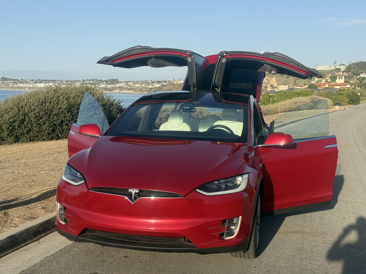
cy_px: 137
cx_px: 183
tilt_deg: -5.6
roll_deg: -0.6
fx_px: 508
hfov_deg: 39.7
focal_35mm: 48
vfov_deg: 30.3
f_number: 1.78
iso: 64
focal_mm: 6.76
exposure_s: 1/3704
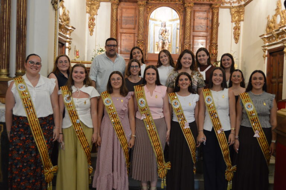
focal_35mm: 39
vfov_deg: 34.2
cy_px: 95
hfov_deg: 49.6
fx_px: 310
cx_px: 143
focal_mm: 26
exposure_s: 1/60
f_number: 4
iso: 1600
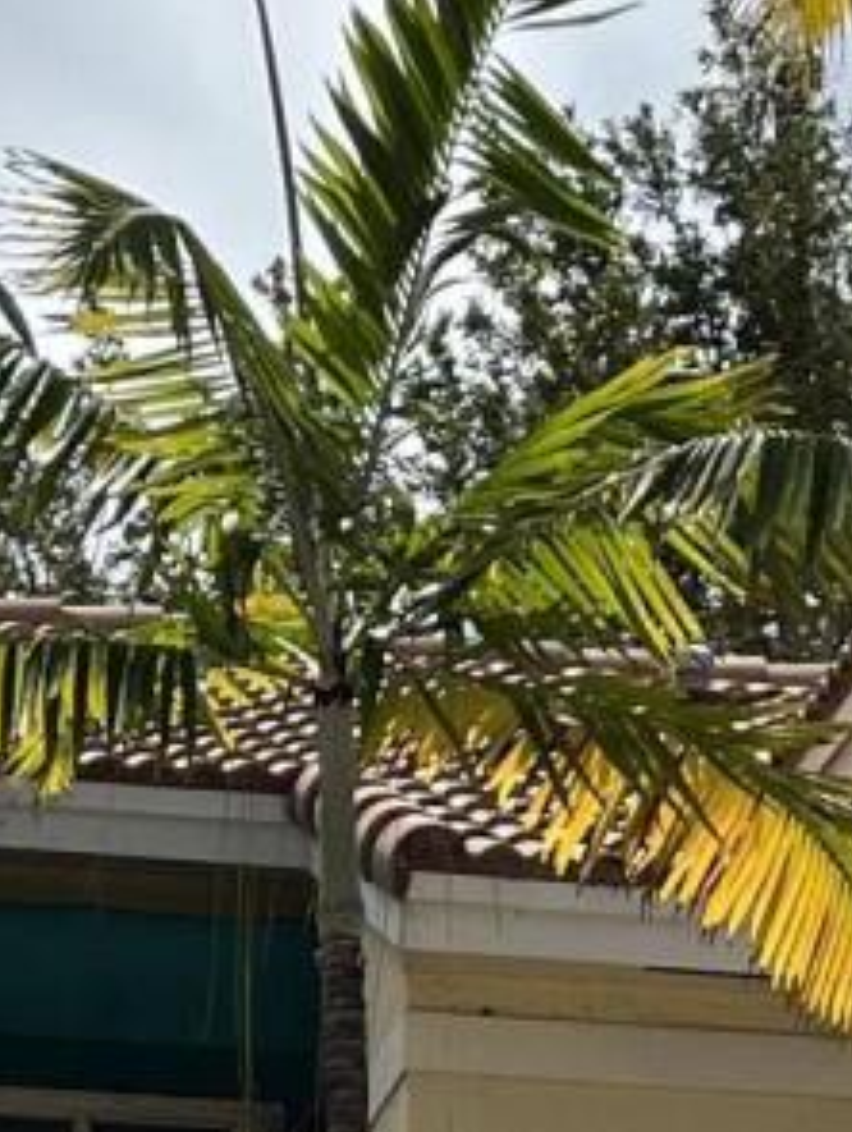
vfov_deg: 10.1
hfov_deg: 8.4
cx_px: 660
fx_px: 5763
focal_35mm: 176
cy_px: 2540
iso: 50
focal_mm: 5.1
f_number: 1.6
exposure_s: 1/6897
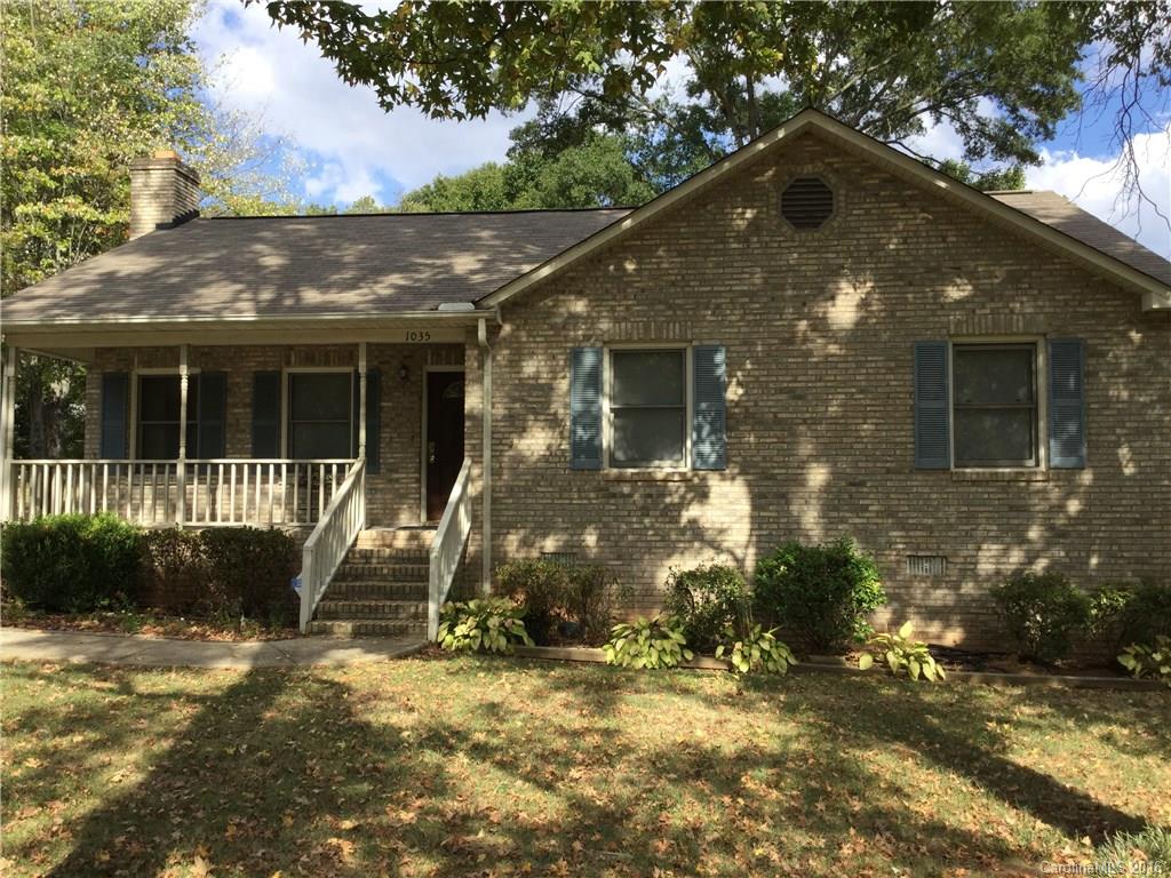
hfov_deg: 58.4
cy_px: 439
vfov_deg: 45.4
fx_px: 1049
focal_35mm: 31
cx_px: 586
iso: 25
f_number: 2.4
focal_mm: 3.3
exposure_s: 1/652
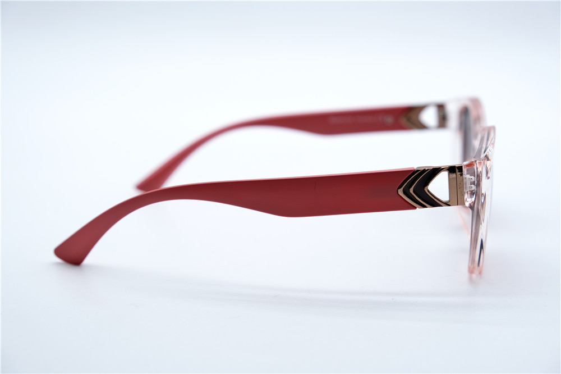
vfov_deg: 22.2
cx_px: 280
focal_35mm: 61
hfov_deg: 32.9
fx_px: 950
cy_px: 187
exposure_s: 1/200
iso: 160
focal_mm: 40.7
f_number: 5.6
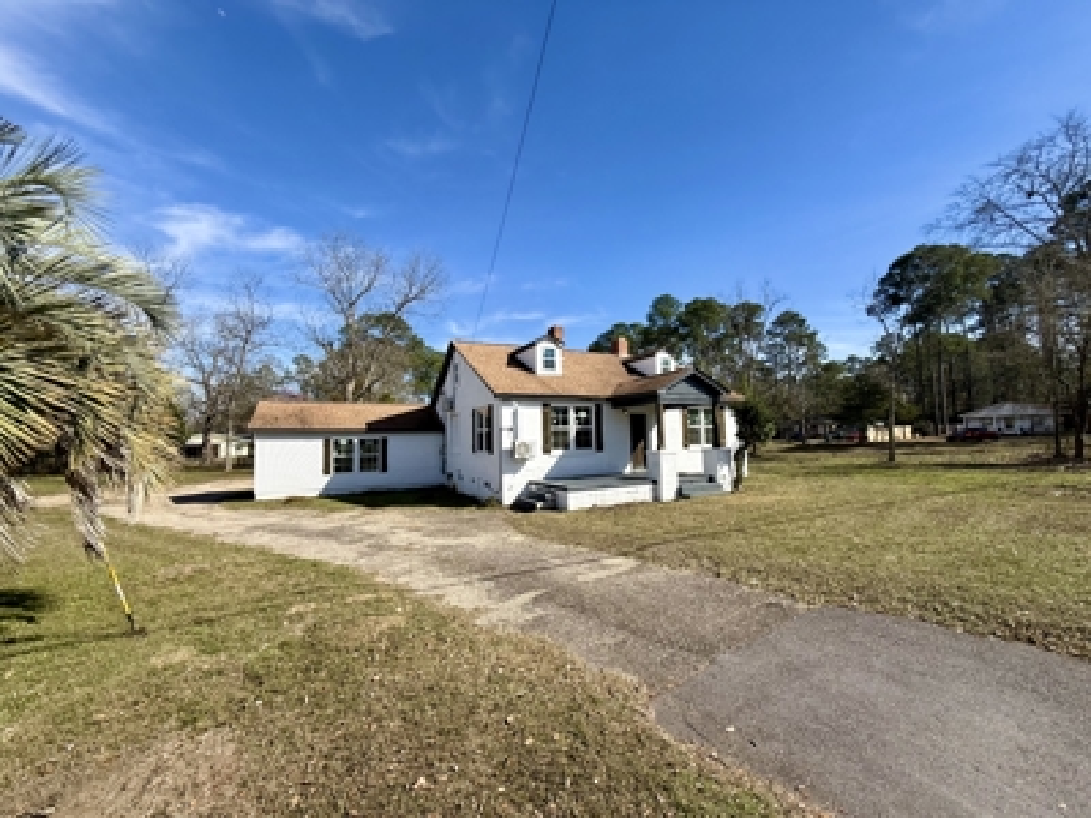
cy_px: 409
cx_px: 546
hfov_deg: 102.1
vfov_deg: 85.7
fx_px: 441
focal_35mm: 14
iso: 50
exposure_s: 1/2237
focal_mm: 2.22
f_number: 2.2
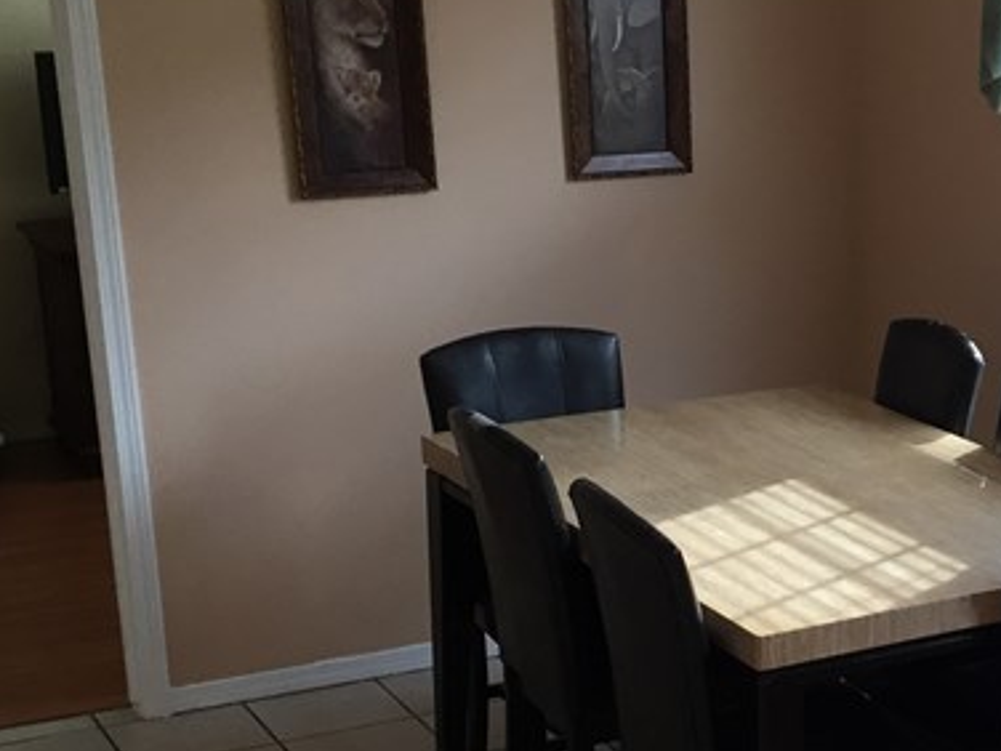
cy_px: 559
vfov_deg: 18.5
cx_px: 1102
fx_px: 2284
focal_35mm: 79
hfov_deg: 23.2
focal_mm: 4.15
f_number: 2.2
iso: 32
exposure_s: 1/30
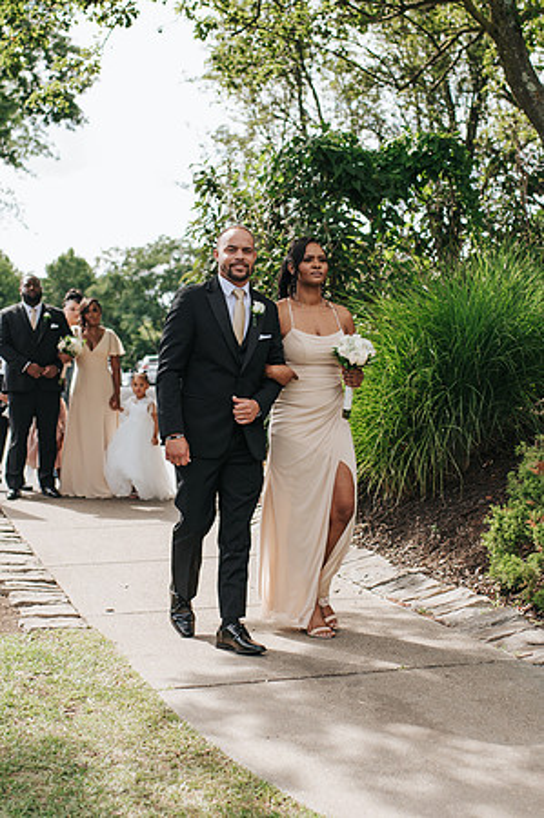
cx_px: 282
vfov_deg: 31.4
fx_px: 1457
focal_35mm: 64
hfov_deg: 21.1
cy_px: 421
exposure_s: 1/1600
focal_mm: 35
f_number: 2.8
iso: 250
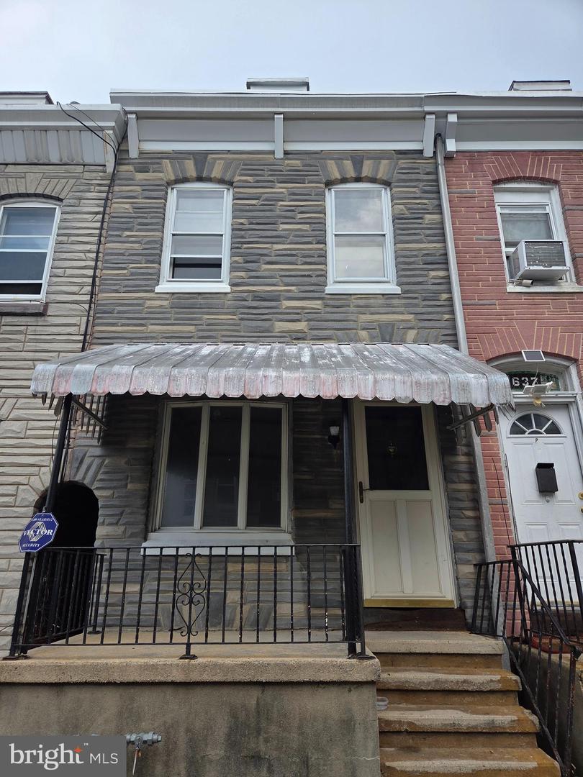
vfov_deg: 73.9
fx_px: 516
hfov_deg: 58.9
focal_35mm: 23
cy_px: 388
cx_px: 292
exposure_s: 1/2890
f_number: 1.8
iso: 80
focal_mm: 5.4
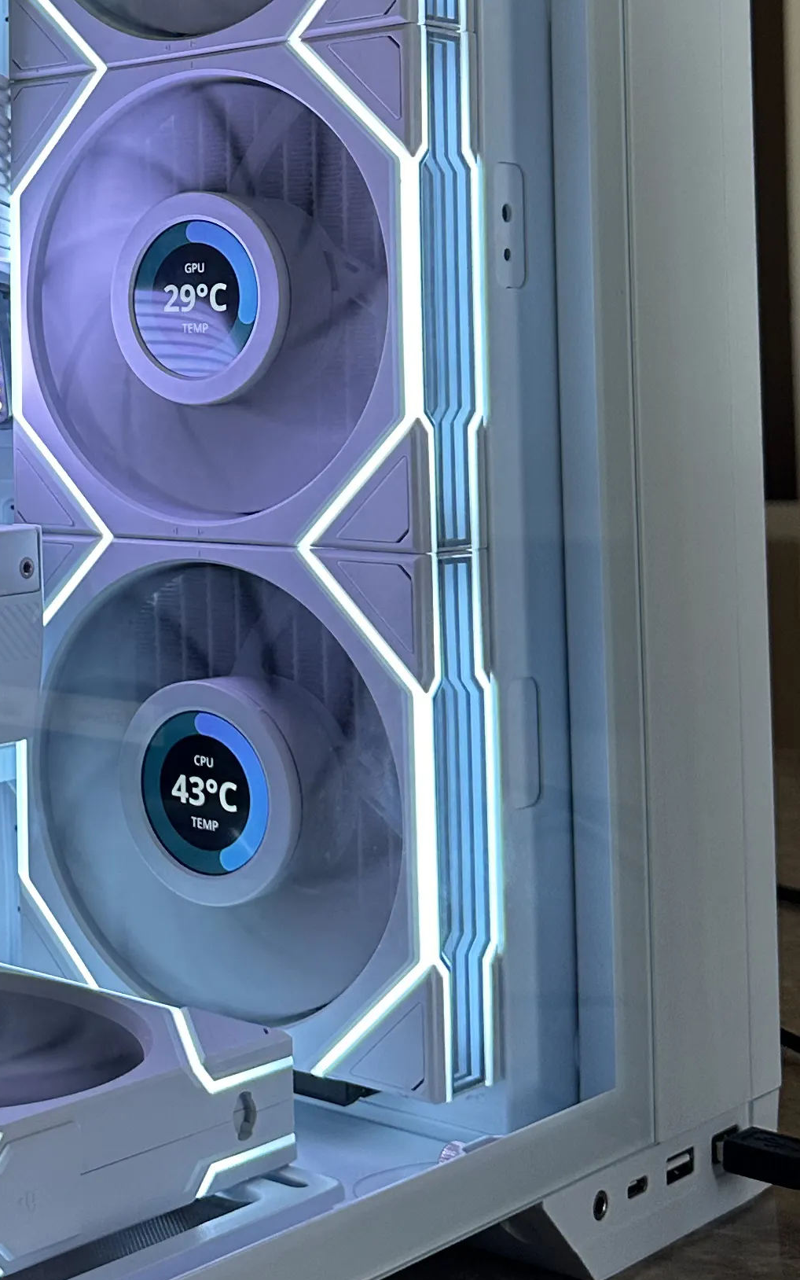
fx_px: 2197
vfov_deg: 31.7
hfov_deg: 19.7
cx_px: -105
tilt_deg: +2.8
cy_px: 277
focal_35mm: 63
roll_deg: -0.2
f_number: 1.78
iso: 160
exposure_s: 1/121
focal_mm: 6.86
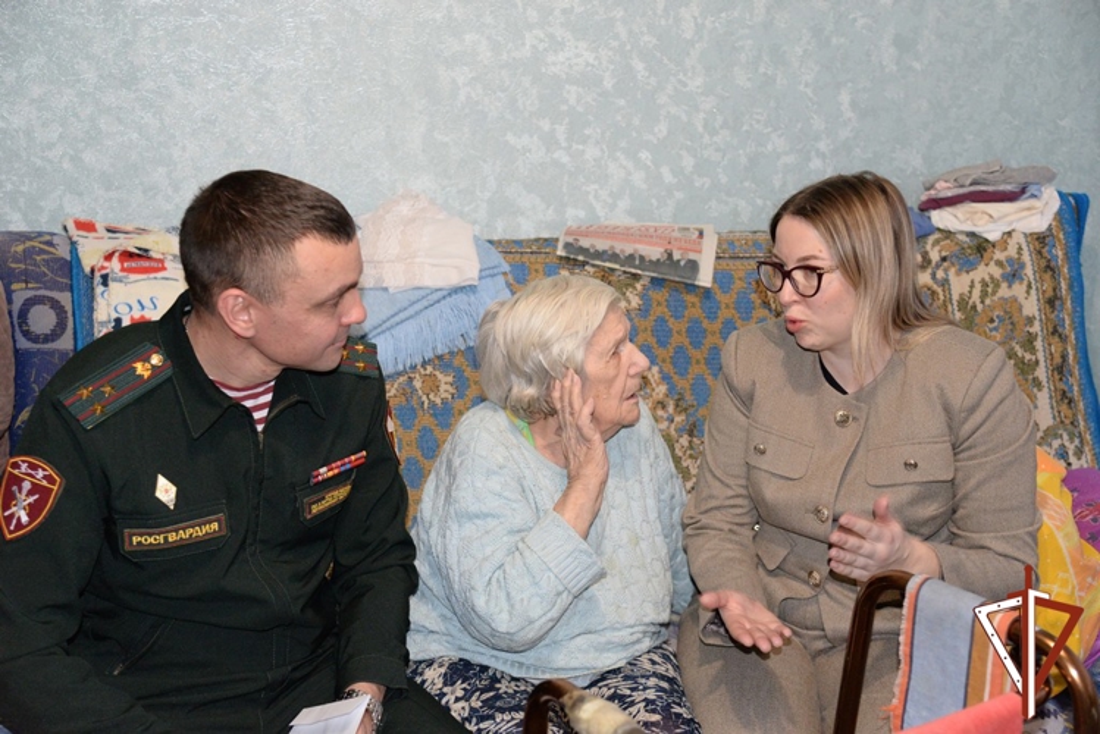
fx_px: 1467
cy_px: 367
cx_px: 550
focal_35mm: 48
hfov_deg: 41.1
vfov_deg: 28.1
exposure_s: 1/100
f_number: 4.5
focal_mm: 48
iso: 4000
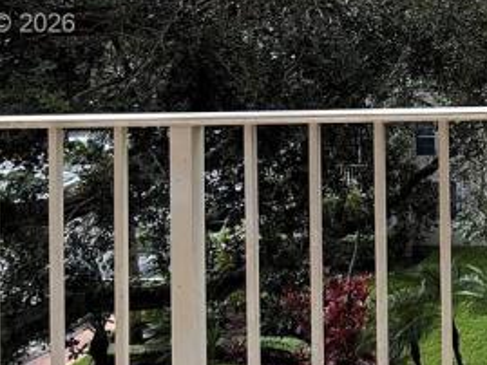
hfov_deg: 31.1
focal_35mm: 50
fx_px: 704
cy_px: 25
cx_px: 606
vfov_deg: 27.9
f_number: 2.2
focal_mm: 2.22
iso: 64
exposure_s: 1/486
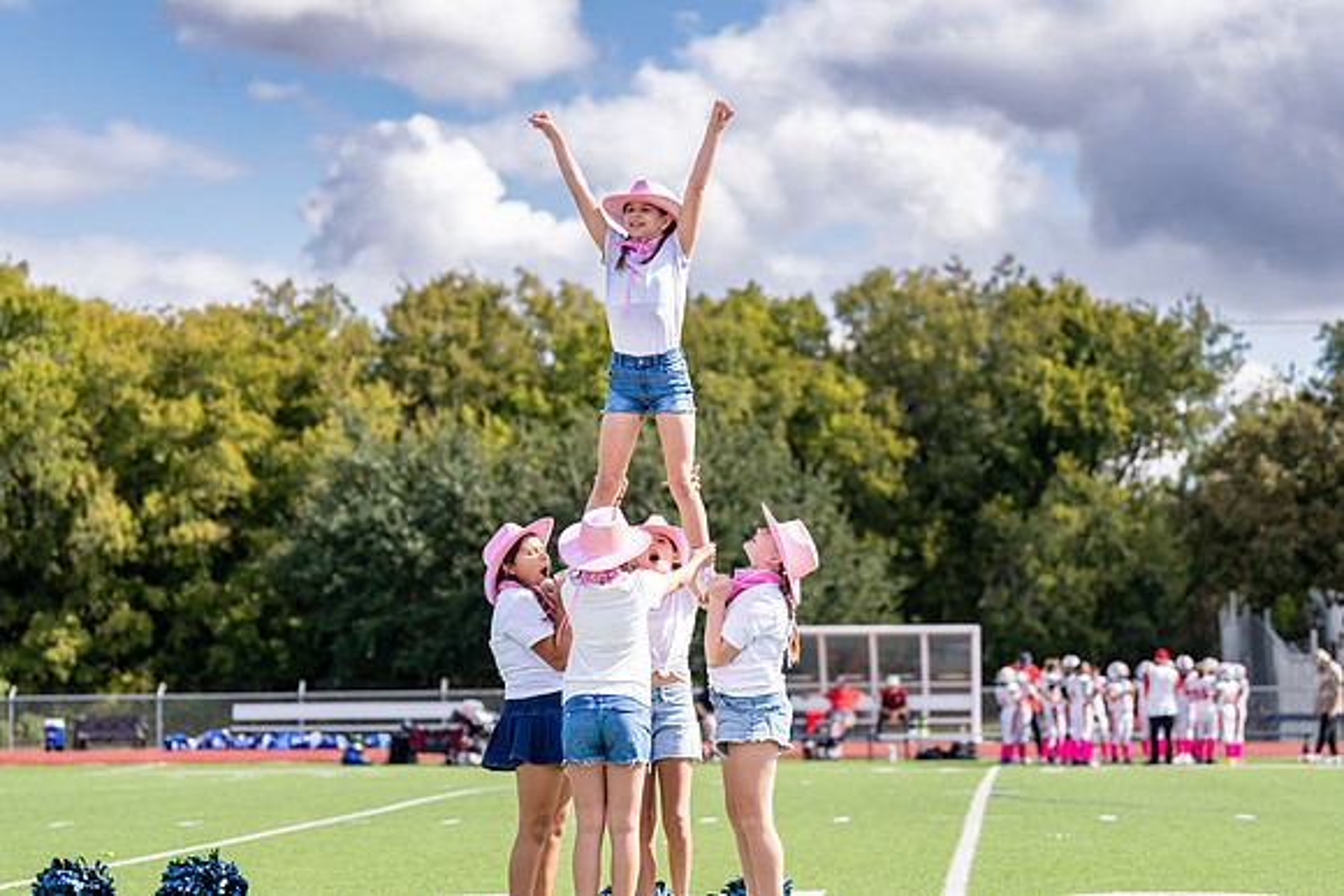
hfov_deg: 19.5
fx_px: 3920
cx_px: 670
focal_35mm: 105
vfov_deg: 13.1
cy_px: 496
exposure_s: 1/4000
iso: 250
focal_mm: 85
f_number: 2.8
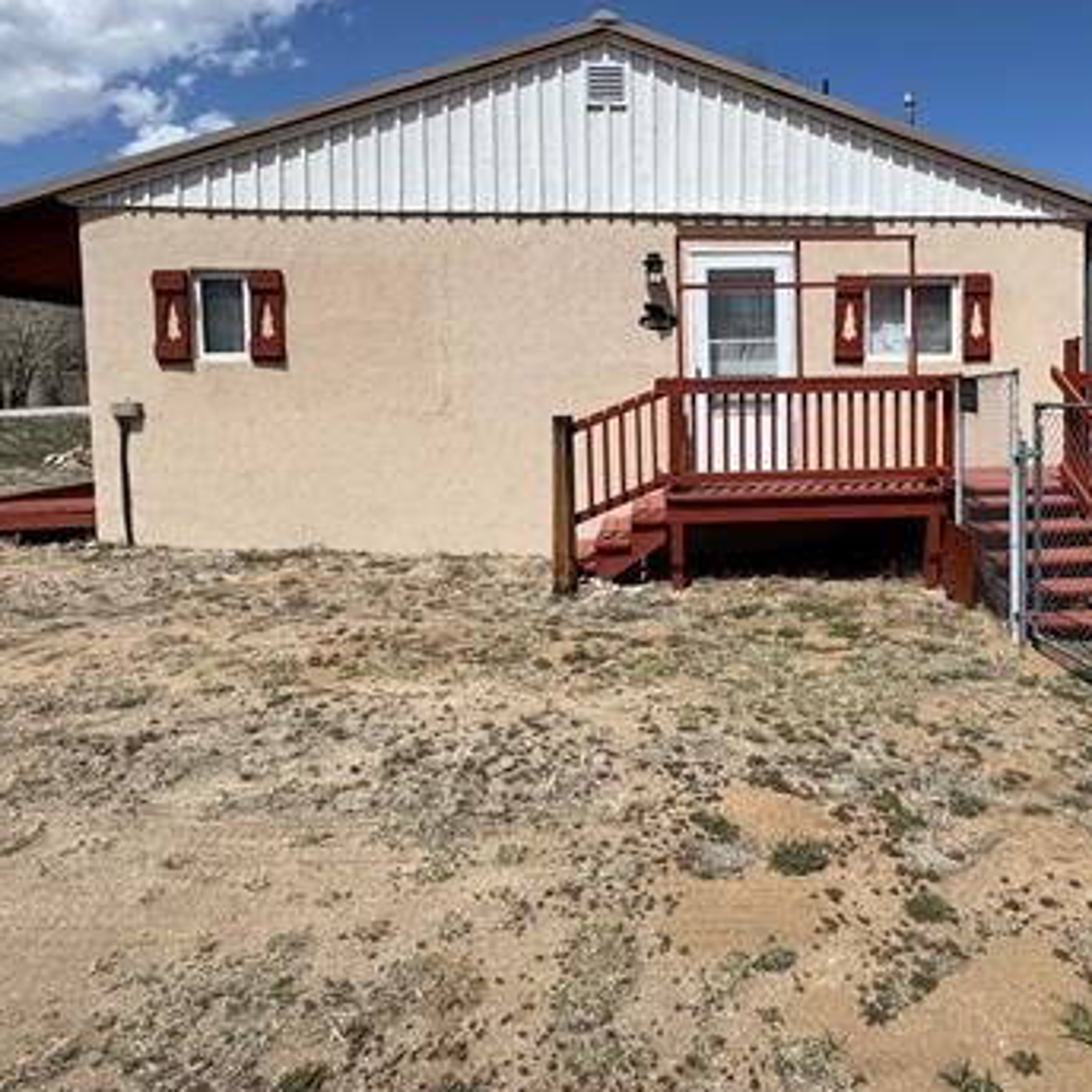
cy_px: 422
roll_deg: +0.9
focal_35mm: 23
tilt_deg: -2.5
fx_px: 821
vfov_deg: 66.4
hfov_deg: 65.5
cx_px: 727
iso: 50
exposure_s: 1/3390
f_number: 2.2
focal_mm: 2.22
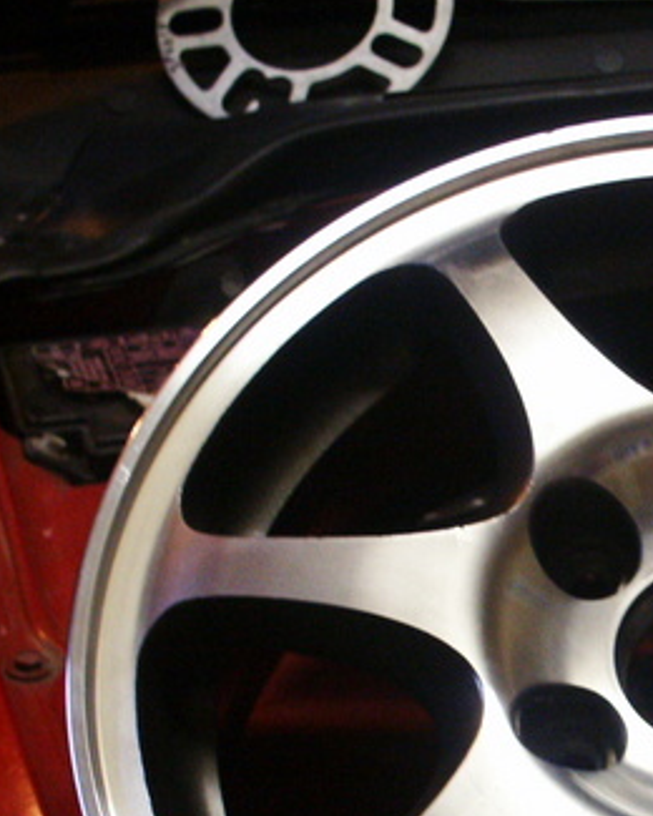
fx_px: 3720
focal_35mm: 154
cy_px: 678
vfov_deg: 12.5
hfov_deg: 9.9
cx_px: 756
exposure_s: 1/30
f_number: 3.5
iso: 200
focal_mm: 15.82
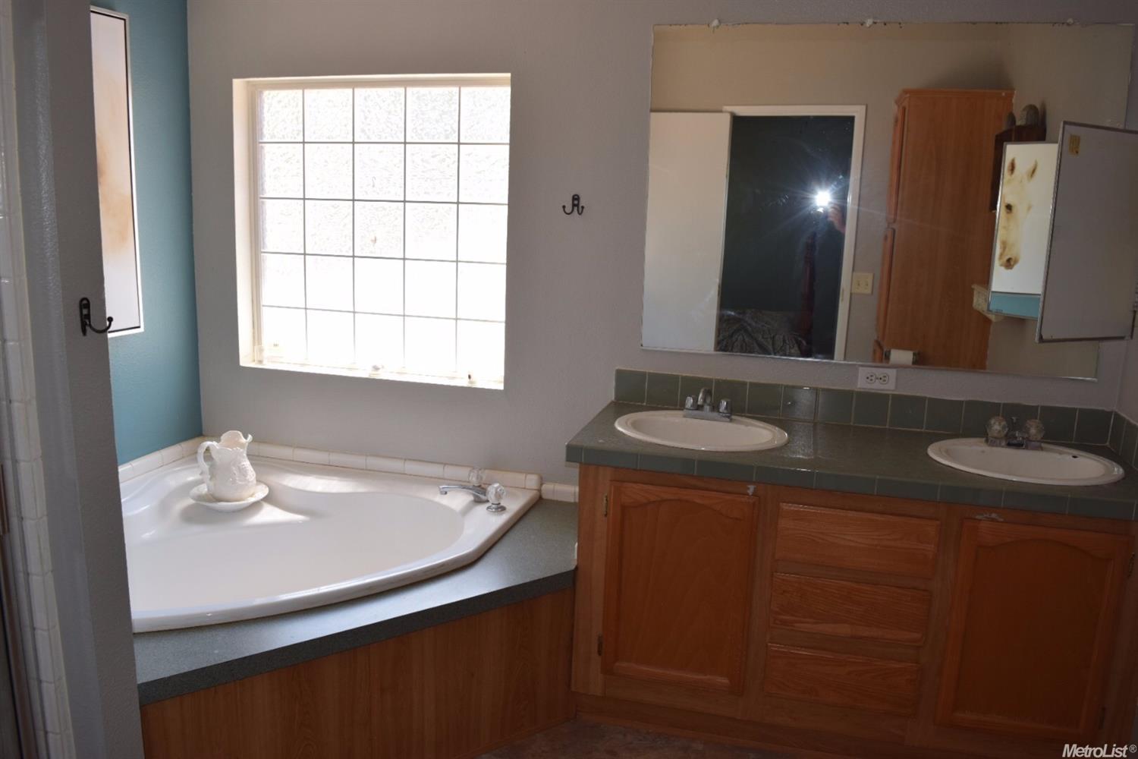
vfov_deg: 47.9
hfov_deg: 67.4
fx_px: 853
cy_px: 380
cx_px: 569
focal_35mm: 27
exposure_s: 1/125
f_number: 5.6
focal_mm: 18
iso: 360
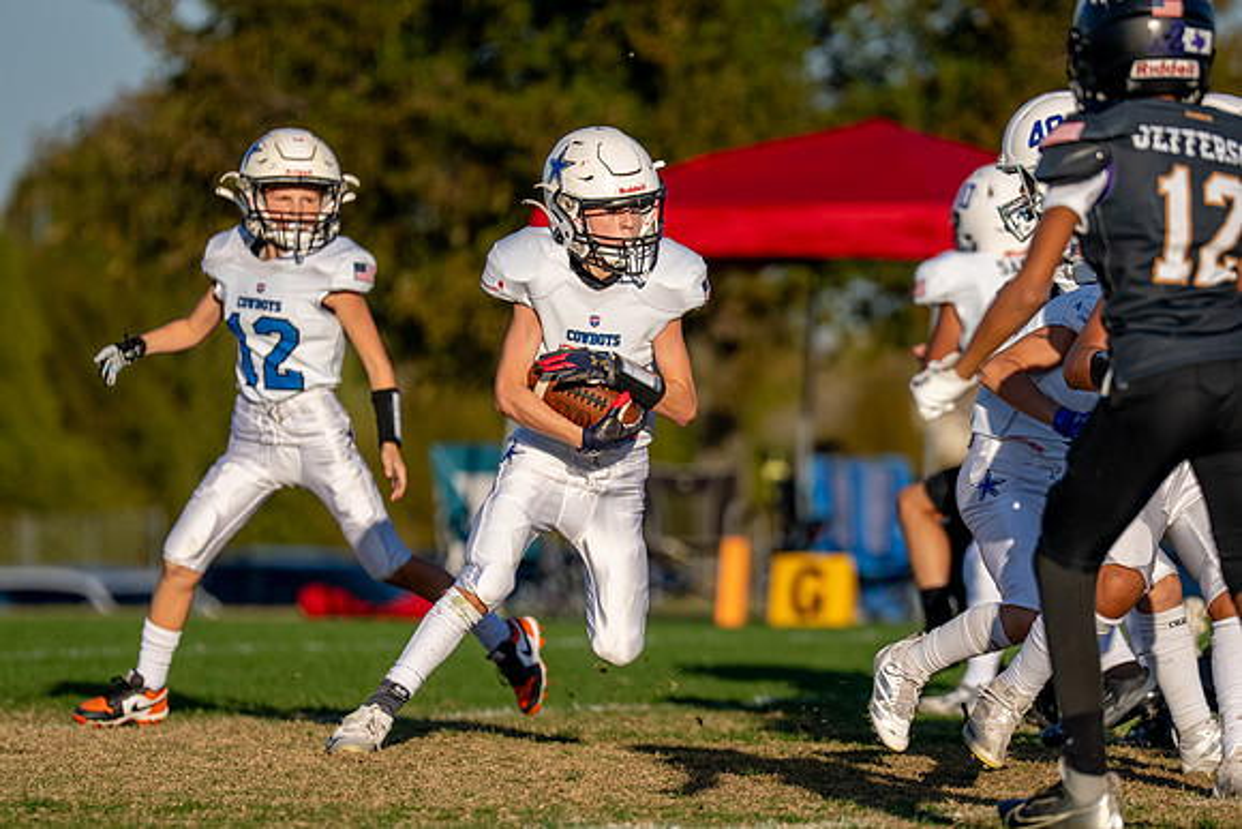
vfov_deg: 4.0
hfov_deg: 5.9
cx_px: 862
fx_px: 12016
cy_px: 459
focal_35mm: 348
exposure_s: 1/4000
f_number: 2.8
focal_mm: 200
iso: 200
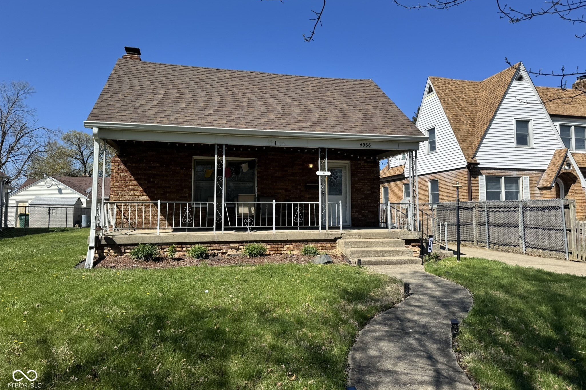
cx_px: 293
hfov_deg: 71.5
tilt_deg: +4.7
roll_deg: +0.4
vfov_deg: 51.2
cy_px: 176
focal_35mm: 25
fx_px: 407
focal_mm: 6.76
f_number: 1.78
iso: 80
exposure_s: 1/4049
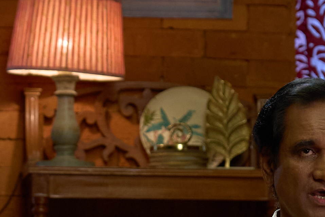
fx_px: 2681
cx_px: 313
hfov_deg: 6.9
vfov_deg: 4.6
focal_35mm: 297
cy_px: 272
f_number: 2.8
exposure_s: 1/160
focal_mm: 49
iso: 1250
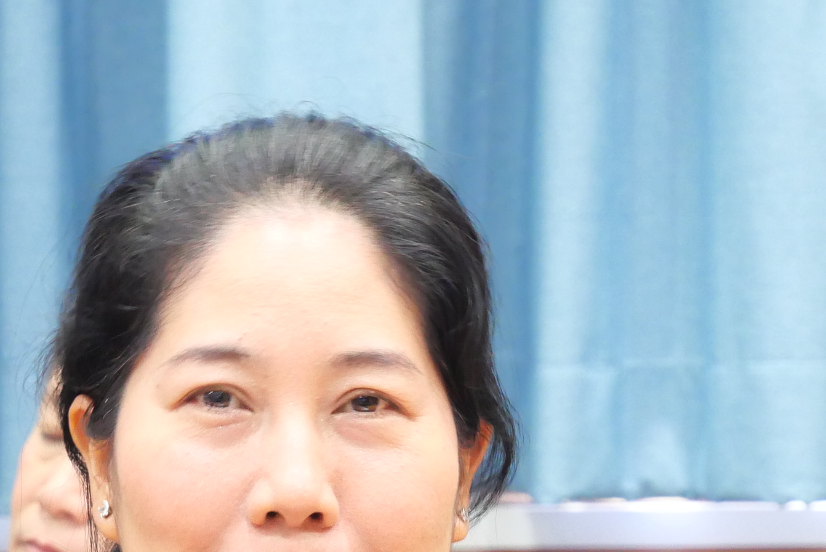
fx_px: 7876
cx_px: 182
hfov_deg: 6.0
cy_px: 694
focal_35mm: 343
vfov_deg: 4.0
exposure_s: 1/10
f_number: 5.6
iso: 1600
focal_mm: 60
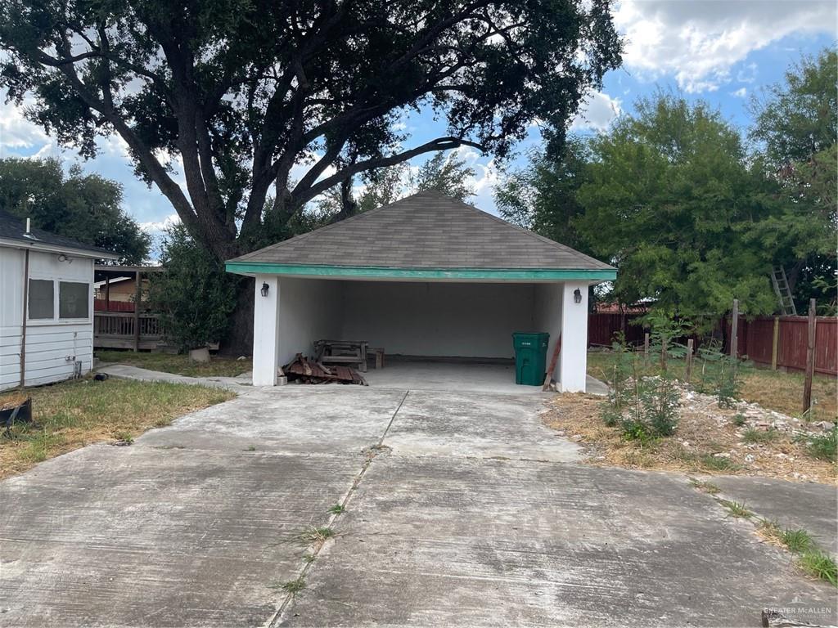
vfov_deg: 53.1
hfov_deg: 67.3
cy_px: 314
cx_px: 419
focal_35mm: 26
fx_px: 629
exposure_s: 1/1152
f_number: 1.6
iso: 32
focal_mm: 5.1
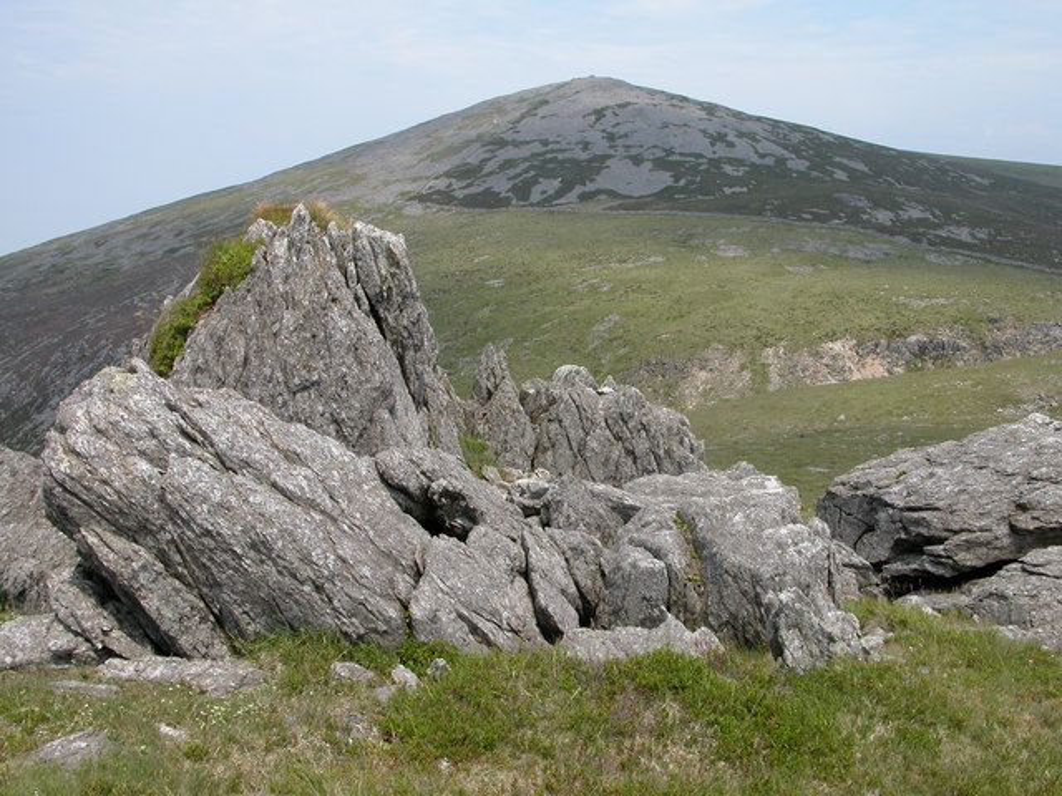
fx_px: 1074
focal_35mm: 35
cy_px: 398
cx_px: 531
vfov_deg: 40.7
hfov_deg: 52.6
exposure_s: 1/306
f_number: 6.3
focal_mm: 8.9
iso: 100
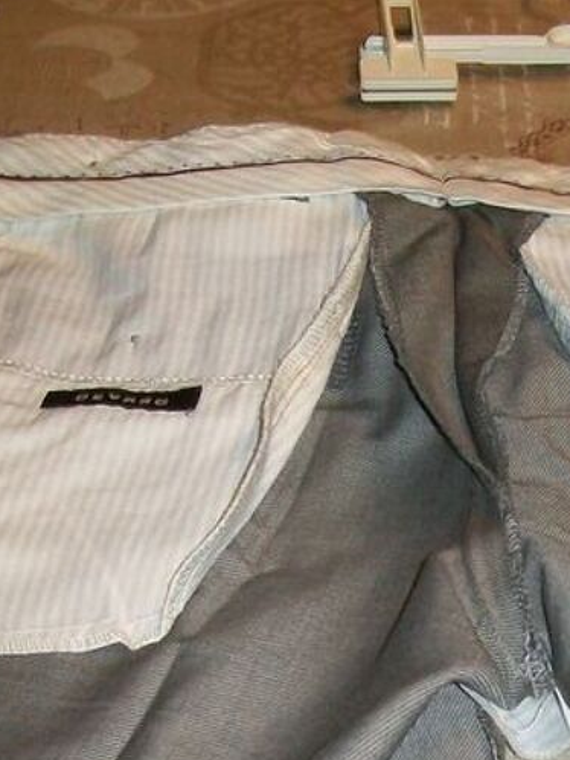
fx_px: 1996
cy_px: 723
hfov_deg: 16.1
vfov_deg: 20.9
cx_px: 503
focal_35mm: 91
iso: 160
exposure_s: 1/60
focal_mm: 6.1
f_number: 2.7
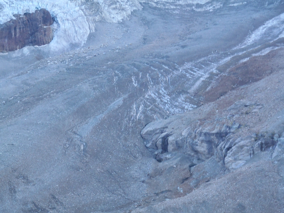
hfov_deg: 23.8
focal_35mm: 82
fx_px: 673
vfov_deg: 18.0
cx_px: 142
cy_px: 106
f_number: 4.3
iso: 200
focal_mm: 14.67
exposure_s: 1/20
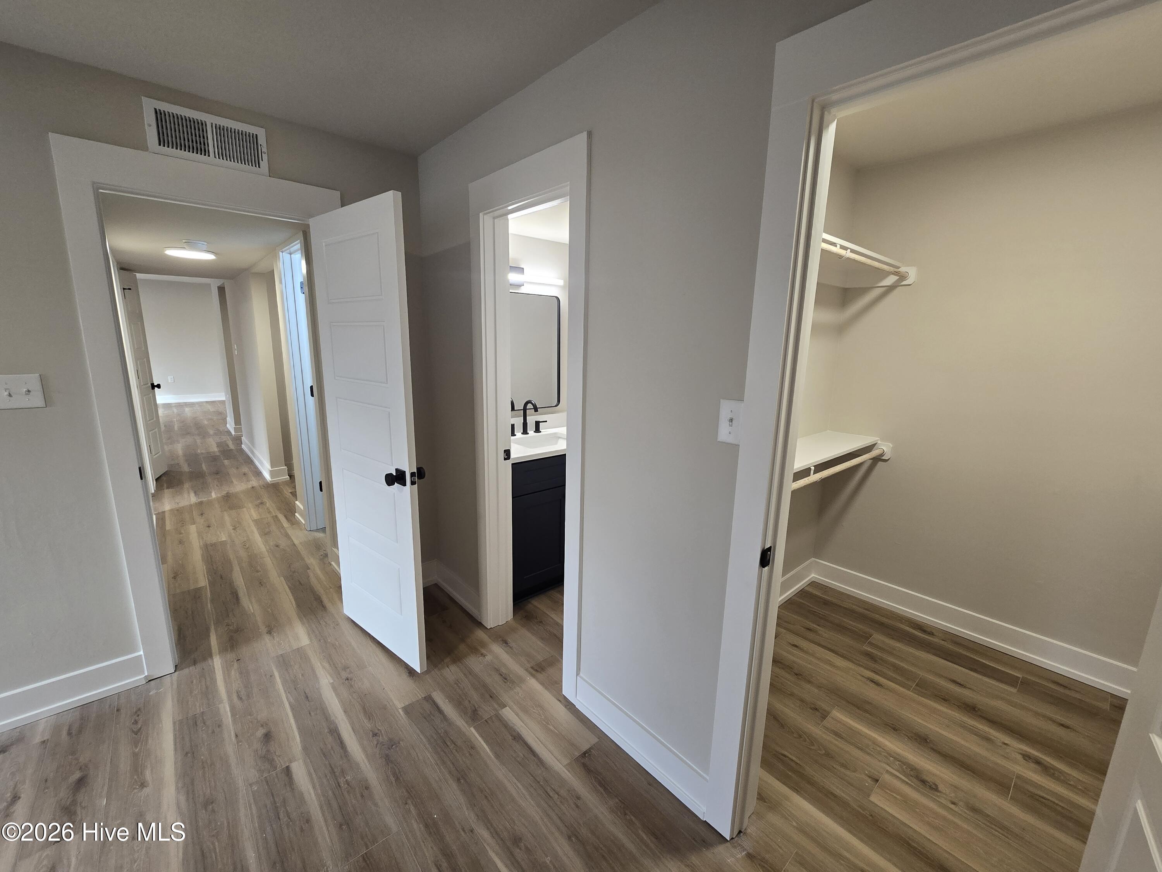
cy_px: 436
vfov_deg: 89.9
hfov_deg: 106.2
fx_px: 436
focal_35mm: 13
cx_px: 581
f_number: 2.2
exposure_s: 1/60
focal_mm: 2.2
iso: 160
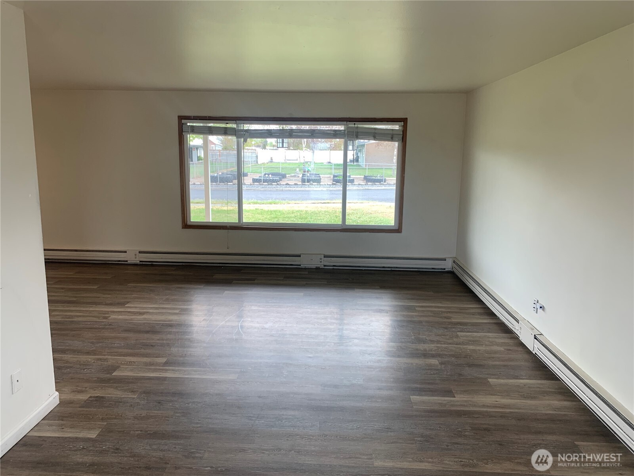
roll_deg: -0.7
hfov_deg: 67.3
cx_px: 317
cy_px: 238
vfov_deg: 53.1
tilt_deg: -11.9
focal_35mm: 26
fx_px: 476
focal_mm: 4.25
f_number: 1.8
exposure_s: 1/120
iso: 50
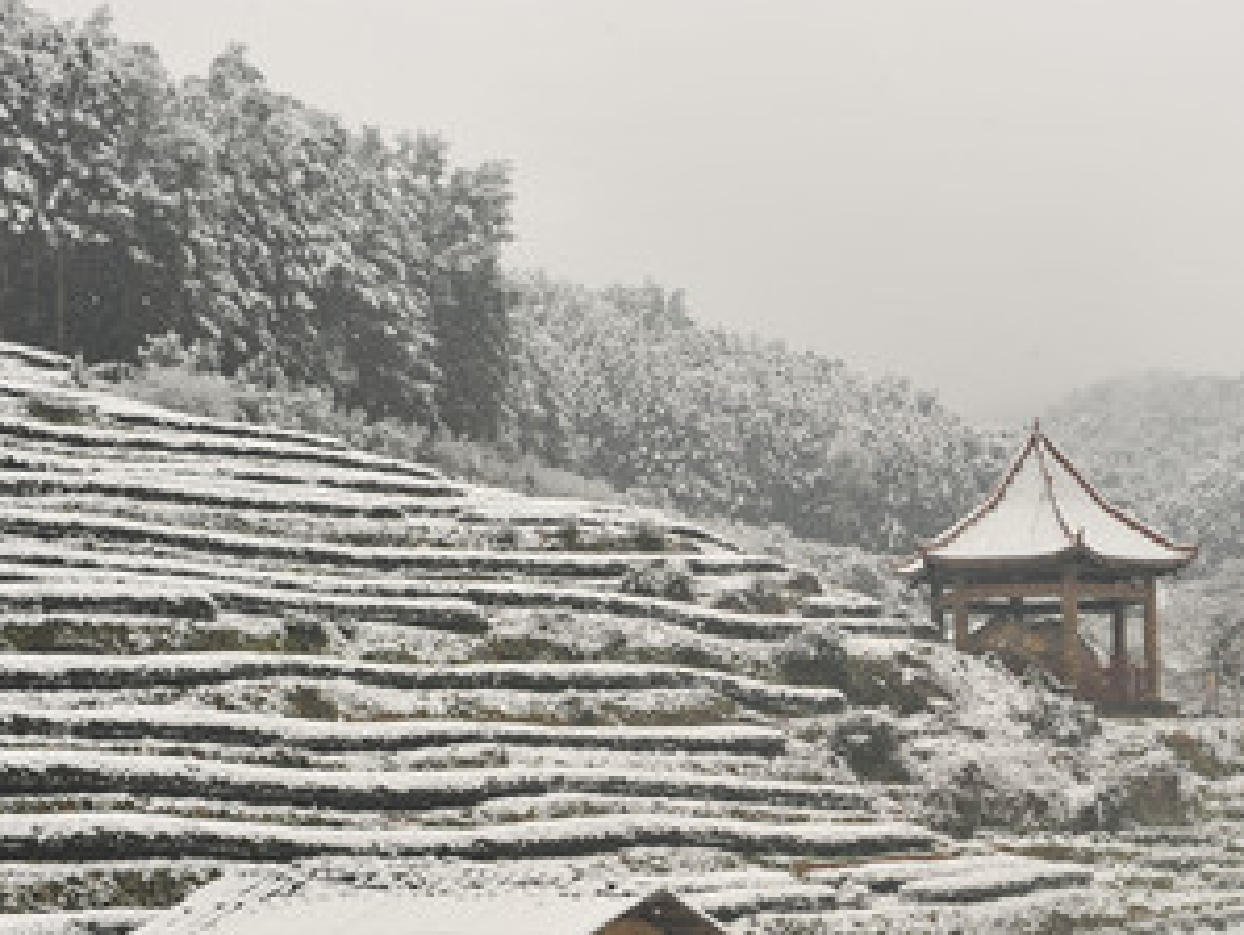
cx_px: 900
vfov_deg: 23.9
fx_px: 2194
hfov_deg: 31.2
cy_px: 668
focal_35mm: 61
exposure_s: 1/250
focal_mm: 35
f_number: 5
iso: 400
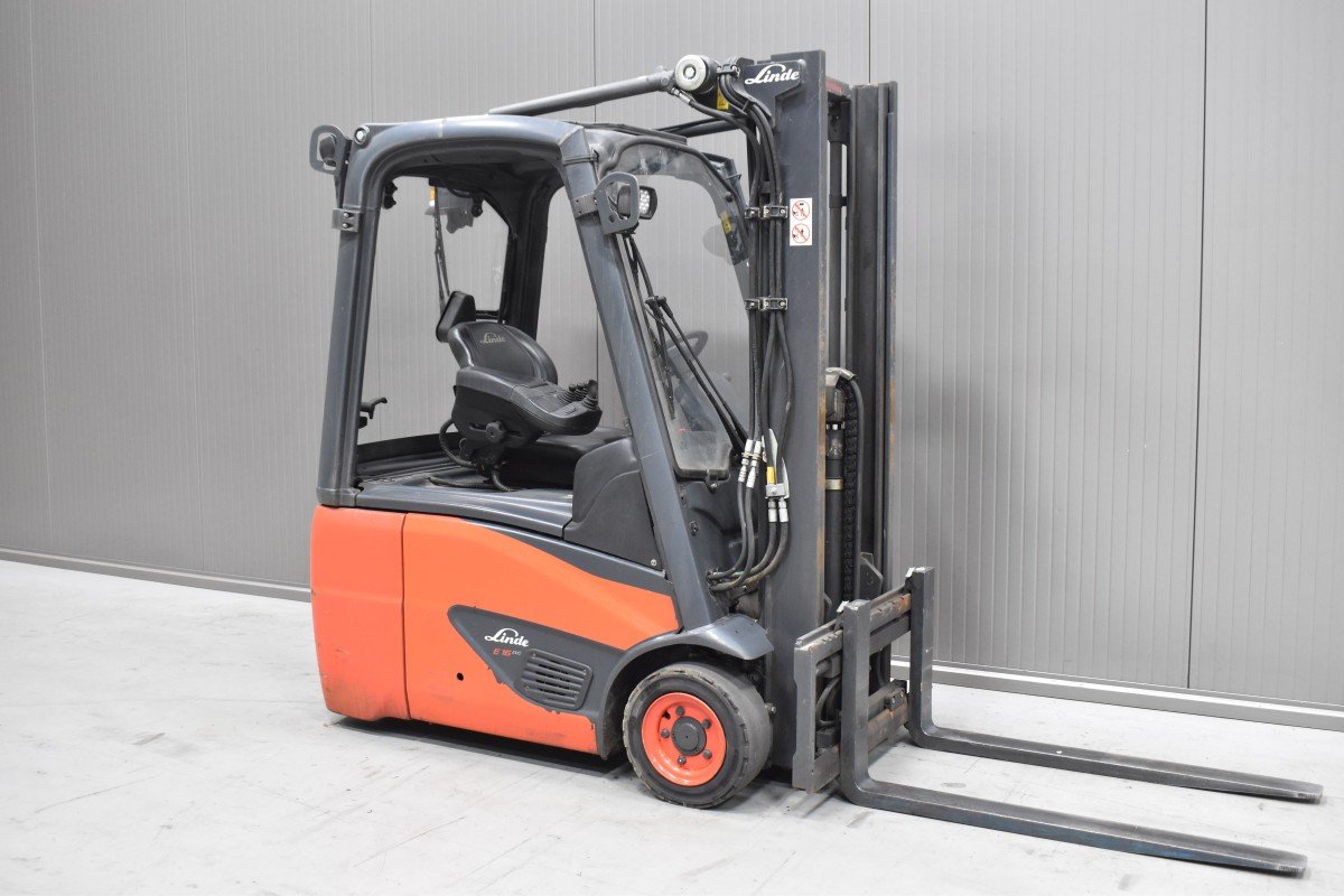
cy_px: 448
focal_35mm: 36
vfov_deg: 36.9
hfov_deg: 53.1
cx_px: 672
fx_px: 1344
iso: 1600
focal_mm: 24
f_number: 5
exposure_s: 1/25
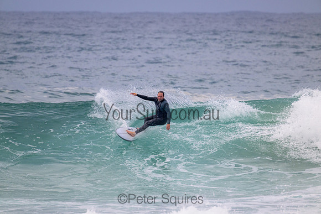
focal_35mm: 800
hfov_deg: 2.6
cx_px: 160
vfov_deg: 1.7
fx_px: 7135
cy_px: 107
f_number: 11
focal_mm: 800
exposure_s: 1/2000
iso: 1000
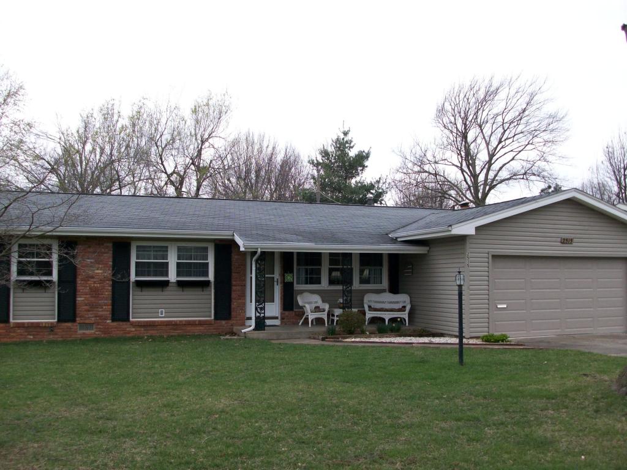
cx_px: 314
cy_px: 235
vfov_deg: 41.8
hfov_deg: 54.0
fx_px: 616
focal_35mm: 34
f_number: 2.8
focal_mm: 5.7
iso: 64
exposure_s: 1/216
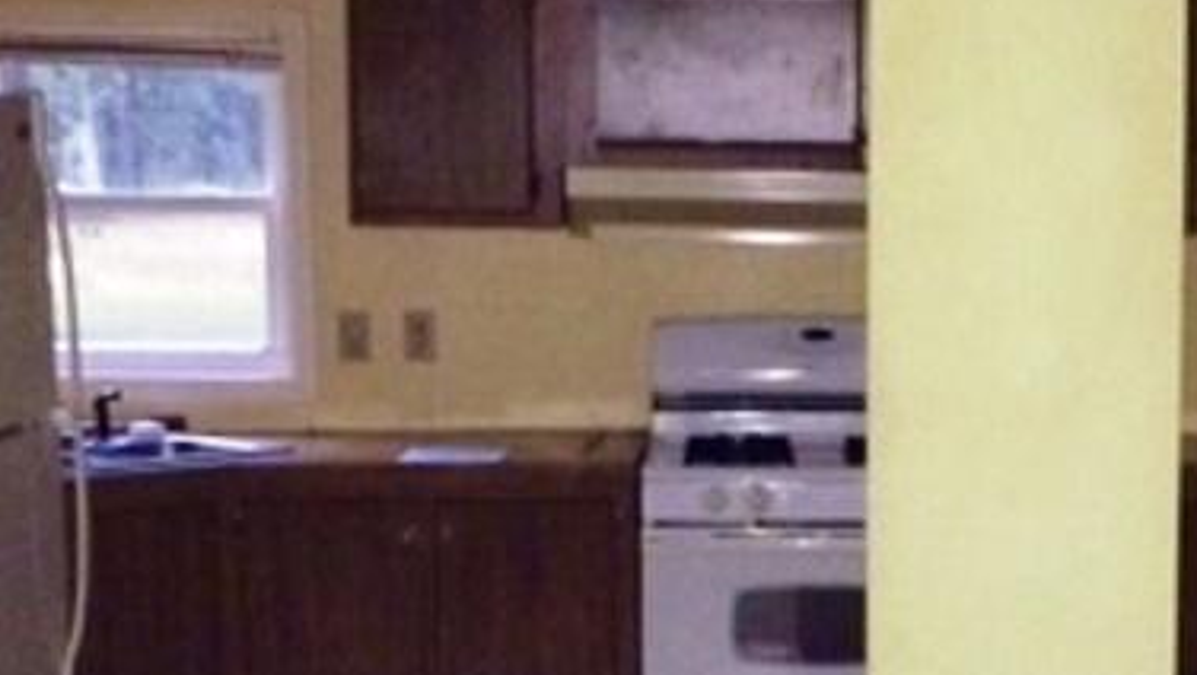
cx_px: 965
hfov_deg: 24.3
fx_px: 2731
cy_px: 494
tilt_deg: -8.2
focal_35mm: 86
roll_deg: +0.8
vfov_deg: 14.0
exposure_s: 1/16
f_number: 2.2
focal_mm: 4.15
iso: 500
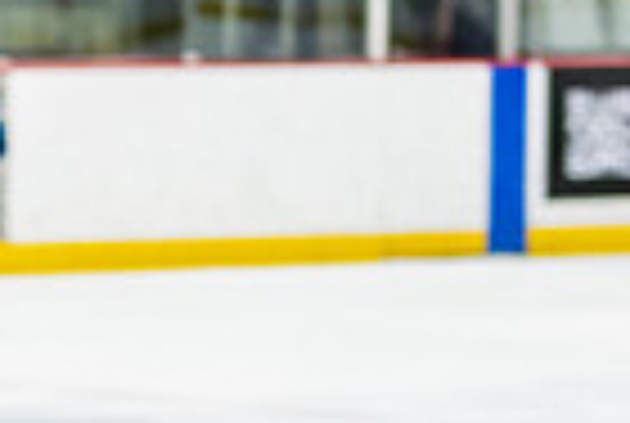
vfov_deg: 3.5
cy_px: 630
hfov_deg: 5.1
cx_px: -227
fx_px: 6997
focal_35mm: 399
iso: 1600
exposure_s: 1/800
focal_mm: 70
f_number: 3.2
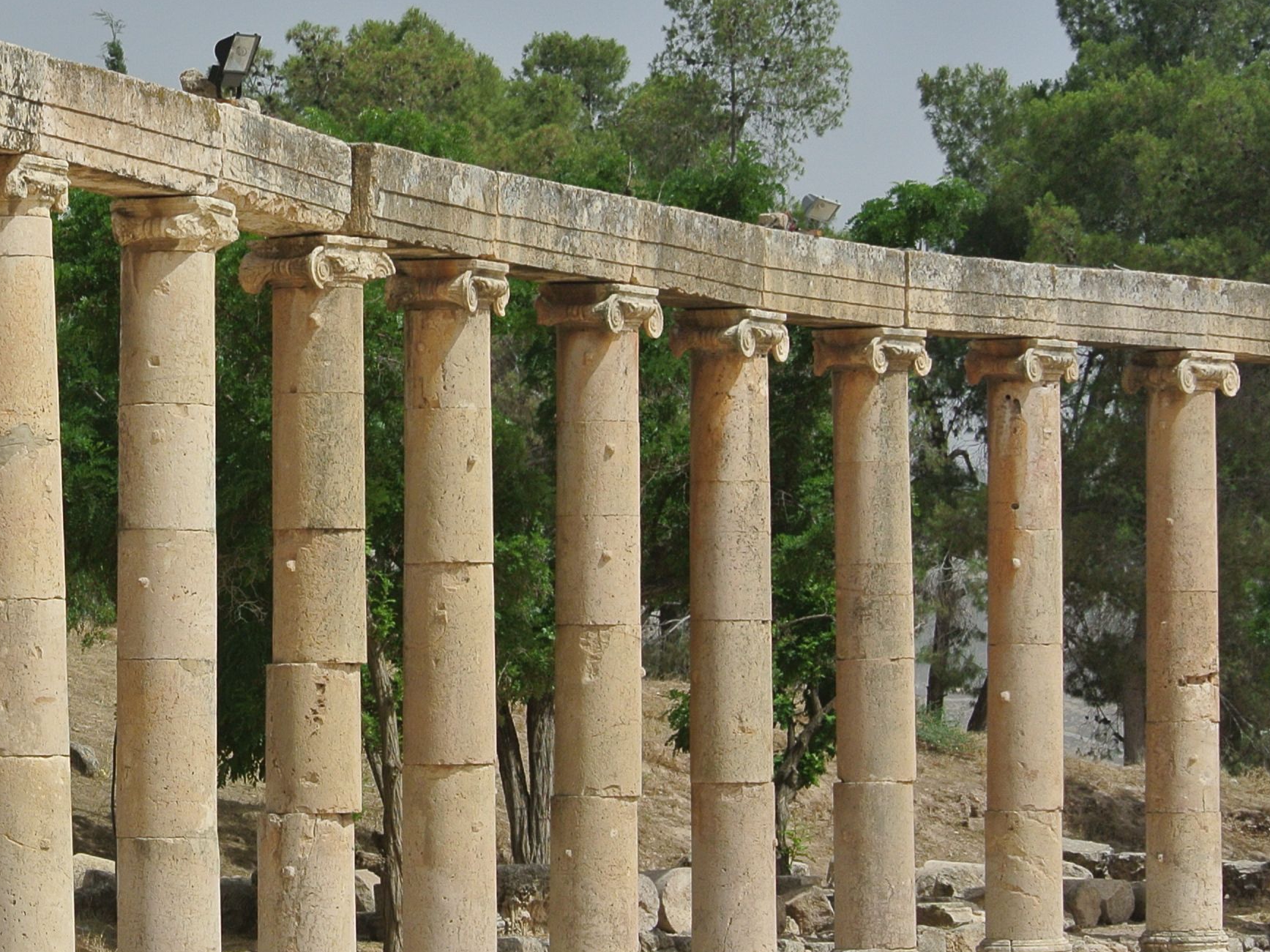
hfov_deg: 11.3
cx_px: 47
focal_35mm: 174
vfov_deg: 8.5
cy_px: 559
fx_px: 6383
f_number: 4.5
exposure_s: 1/500
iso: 100
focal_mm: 30
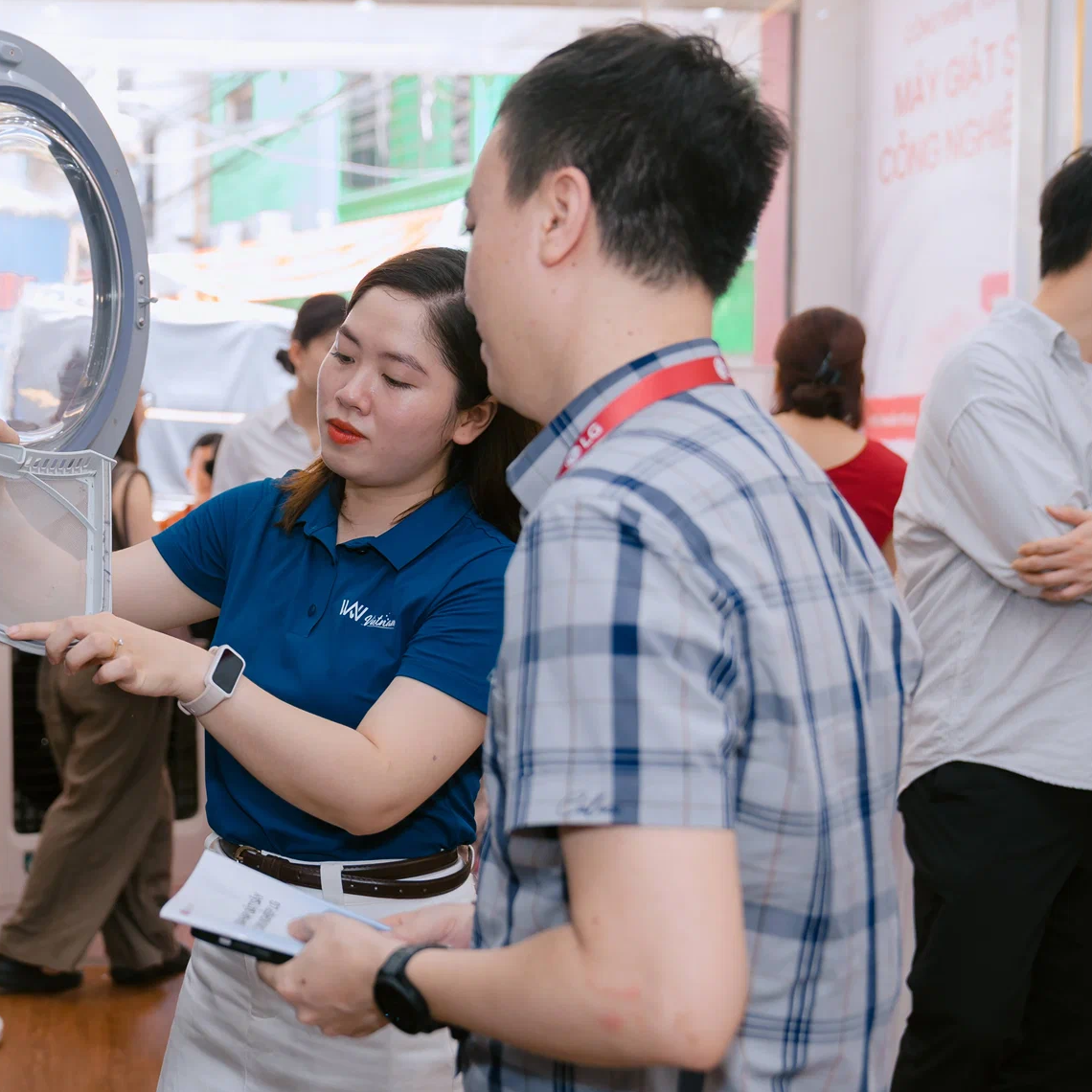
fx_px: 2070
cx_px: 210
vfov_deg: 29.6
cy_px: 537
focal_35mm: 58
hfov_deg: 28.9
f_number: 3.2
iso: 500
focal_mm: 38
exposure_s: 1/160
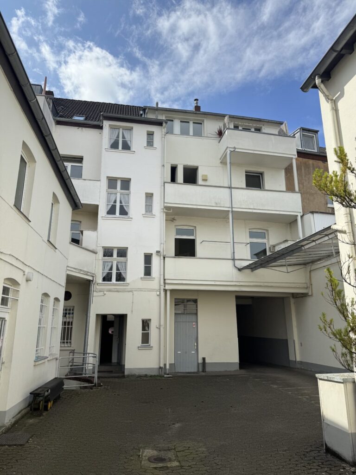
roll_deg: -0.1
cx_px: 178
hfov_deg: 56.8
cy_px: 238
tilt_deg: +15.3
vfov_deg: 71.6
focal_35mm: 24
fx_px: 329
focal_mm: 6.76
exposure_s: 1/4950
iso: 80
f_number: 1.78
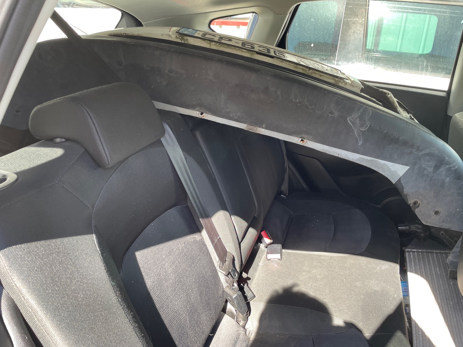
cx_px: 232
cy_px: 174
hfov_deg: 67.3
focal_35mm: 26
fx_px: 348
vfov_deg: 53.1
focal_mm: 4.2
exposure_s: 1/121
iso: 64
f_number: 1.6
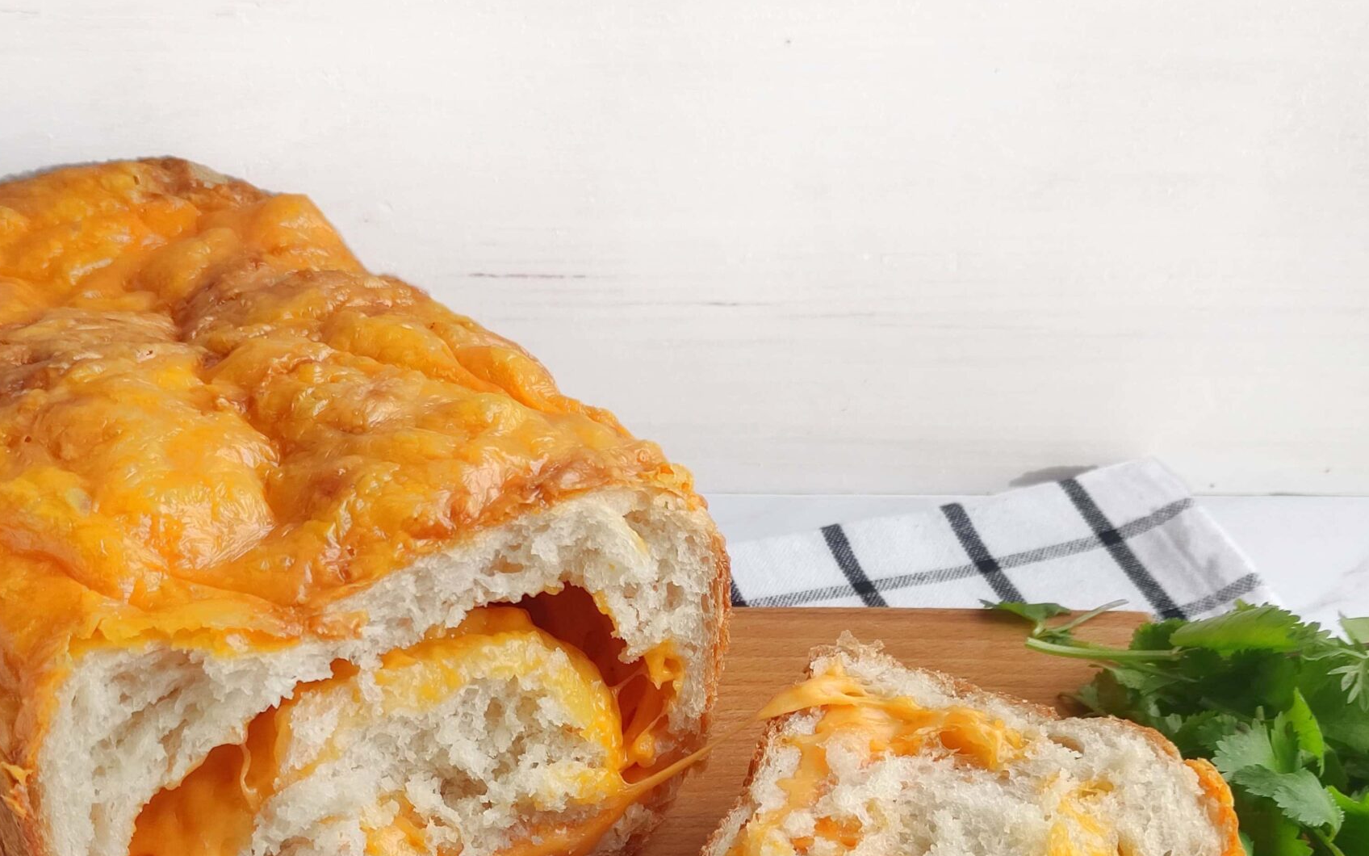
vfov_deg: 31.0
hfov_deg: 49.3
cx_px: 661
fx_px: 1492
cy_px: 707
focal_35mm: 40
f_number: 1.9
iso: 77
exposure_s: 1/120
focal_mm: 5.4
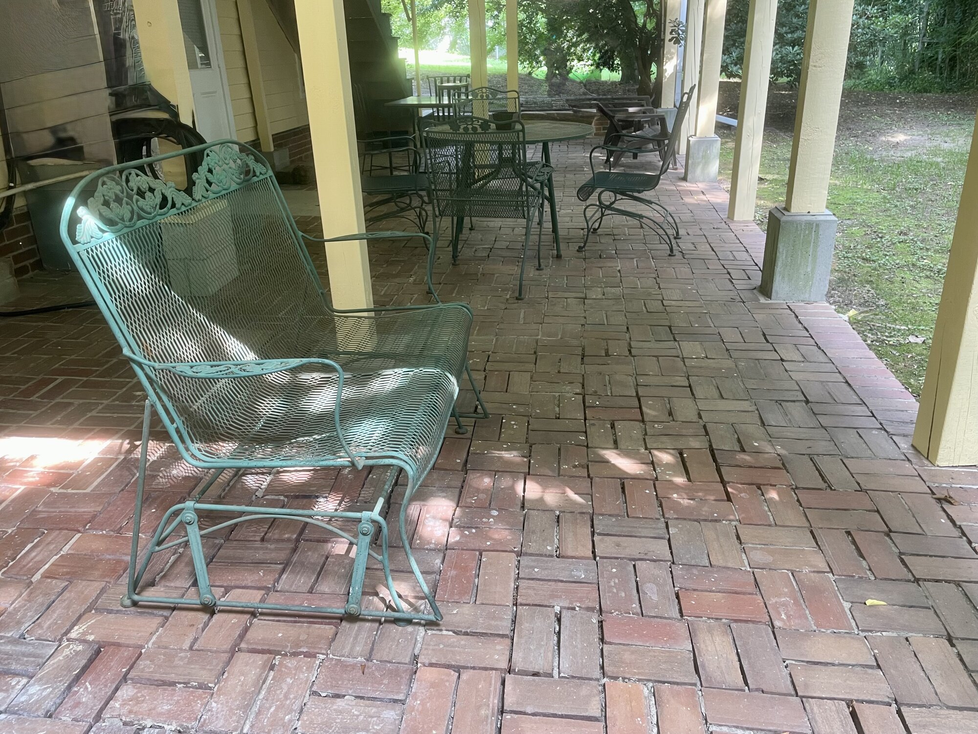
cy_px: 367
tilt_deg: -22.9
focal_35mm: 26
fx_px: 735
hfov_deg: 67.3
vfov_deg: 53.1
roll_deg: +1.1
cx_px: 489
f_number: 1.6
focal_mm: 4.2
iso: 80
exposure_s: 1/60
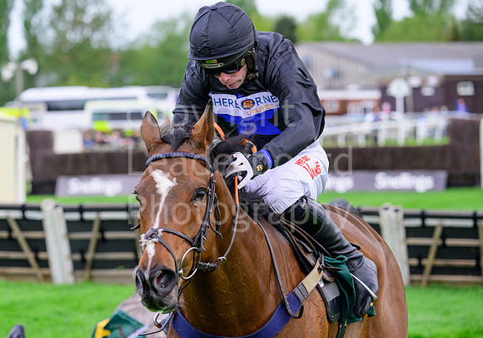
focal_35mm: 197
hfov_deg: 10.3
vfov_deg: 7.2
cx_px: 207
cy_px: 184
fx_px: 2688
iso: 1000
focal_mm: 175
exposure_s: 1/1600
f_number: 6.3
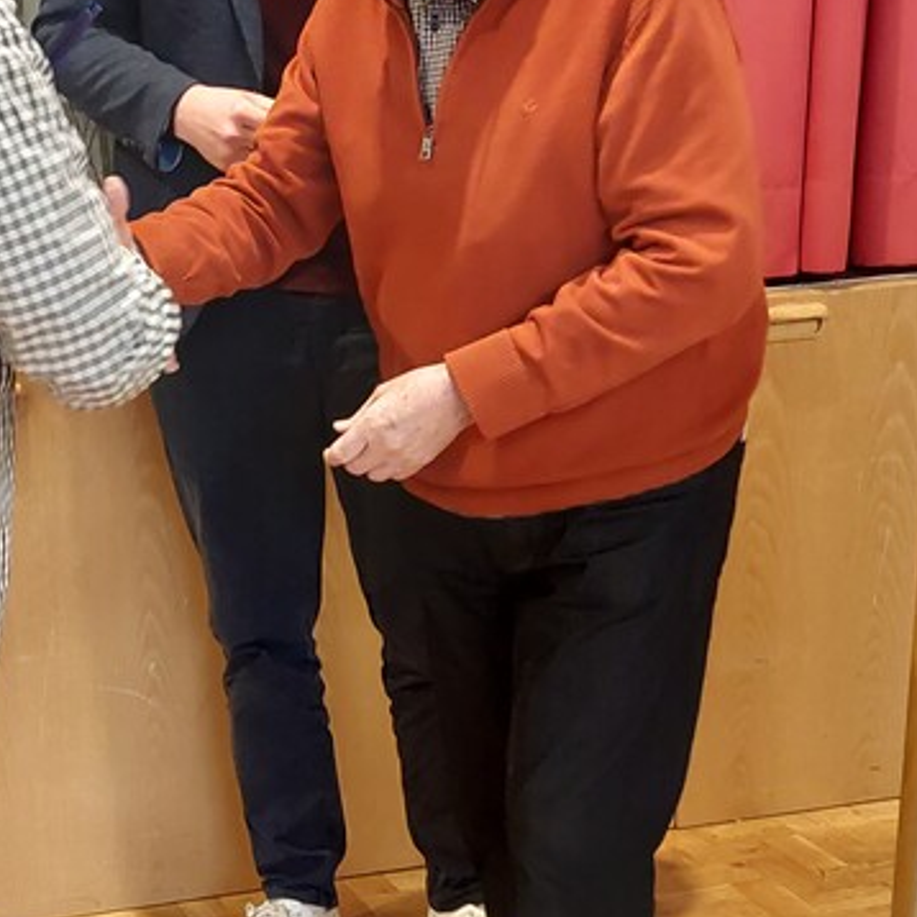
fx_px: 2218
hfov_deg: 22.5
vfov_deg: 23.3
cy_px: 579
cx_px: 8
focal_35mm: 74
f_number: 1.8
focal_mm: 5.23
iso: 500
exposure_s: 1/50
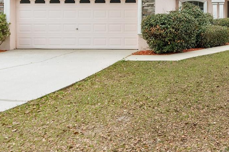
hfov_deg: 46.9
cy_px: 25
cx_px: 205
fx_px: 235
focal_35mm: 37
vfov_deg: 34.5
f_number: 8
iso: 100
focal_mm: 16
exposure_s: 1/125
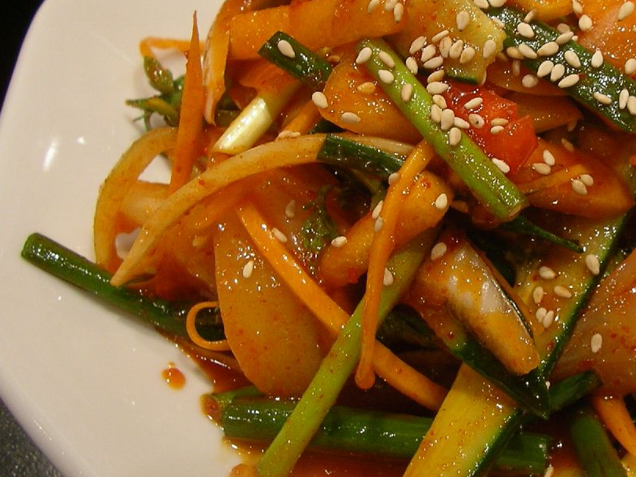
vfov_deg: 24.4
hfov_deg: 31.5
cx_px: 493
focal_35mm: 60
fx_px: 1102
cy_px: 198
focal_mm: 6
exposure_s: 1/8.1
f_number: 2.9
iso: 100
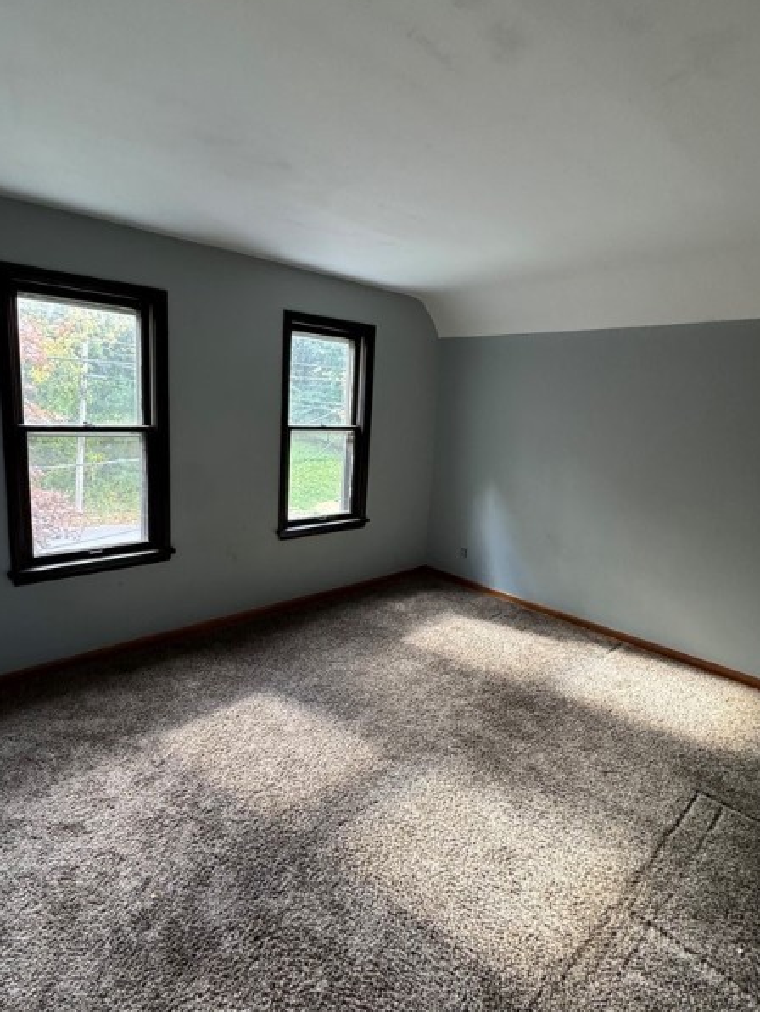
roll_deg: -3.7
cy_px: 492
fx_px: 527
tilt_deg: -10.2
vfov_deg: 87.7
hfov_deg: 71.5
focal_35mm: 18
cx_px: 346
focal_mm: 2.22
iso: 320
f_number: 2.2
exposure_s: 1/73
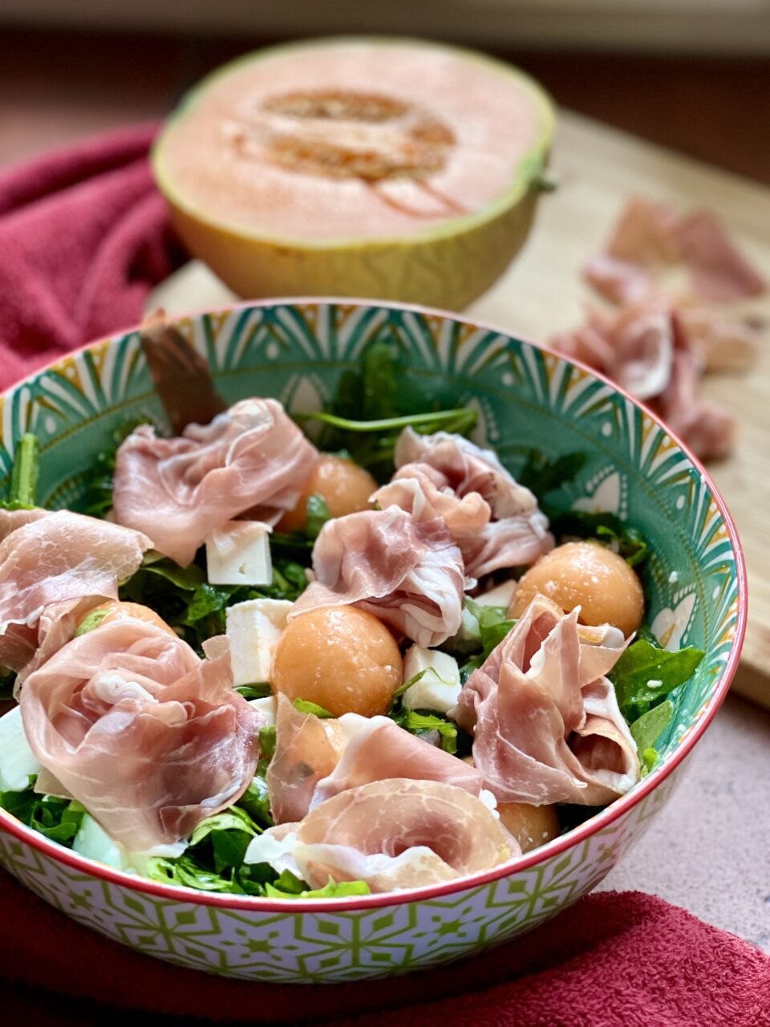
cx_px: 385
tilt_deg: -41.5
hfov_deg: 22.9
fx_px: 1898
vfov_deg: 30.3
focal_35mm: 64
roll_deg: -2.0
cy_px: 514
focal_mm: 7.5
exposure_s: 1/121
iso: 250
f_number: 2.2
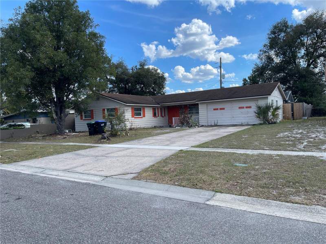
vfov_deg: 54.9
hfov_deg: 69.4
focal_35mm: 25
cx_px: 163
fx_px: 235
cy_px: 122
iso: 32
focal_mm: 5.1
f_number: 1.6
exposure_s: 1/2203
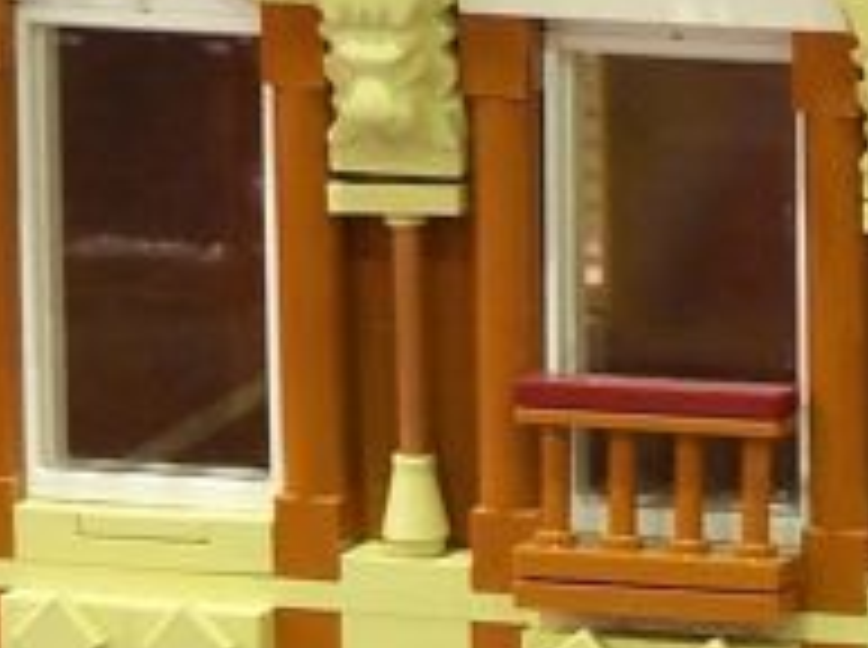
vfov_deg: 2.4
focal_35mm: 622
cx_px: 612
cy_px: 1089
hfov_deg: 3.2
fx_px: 15568
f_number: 3.2
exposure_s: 1/2
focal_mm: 19.4
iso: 80
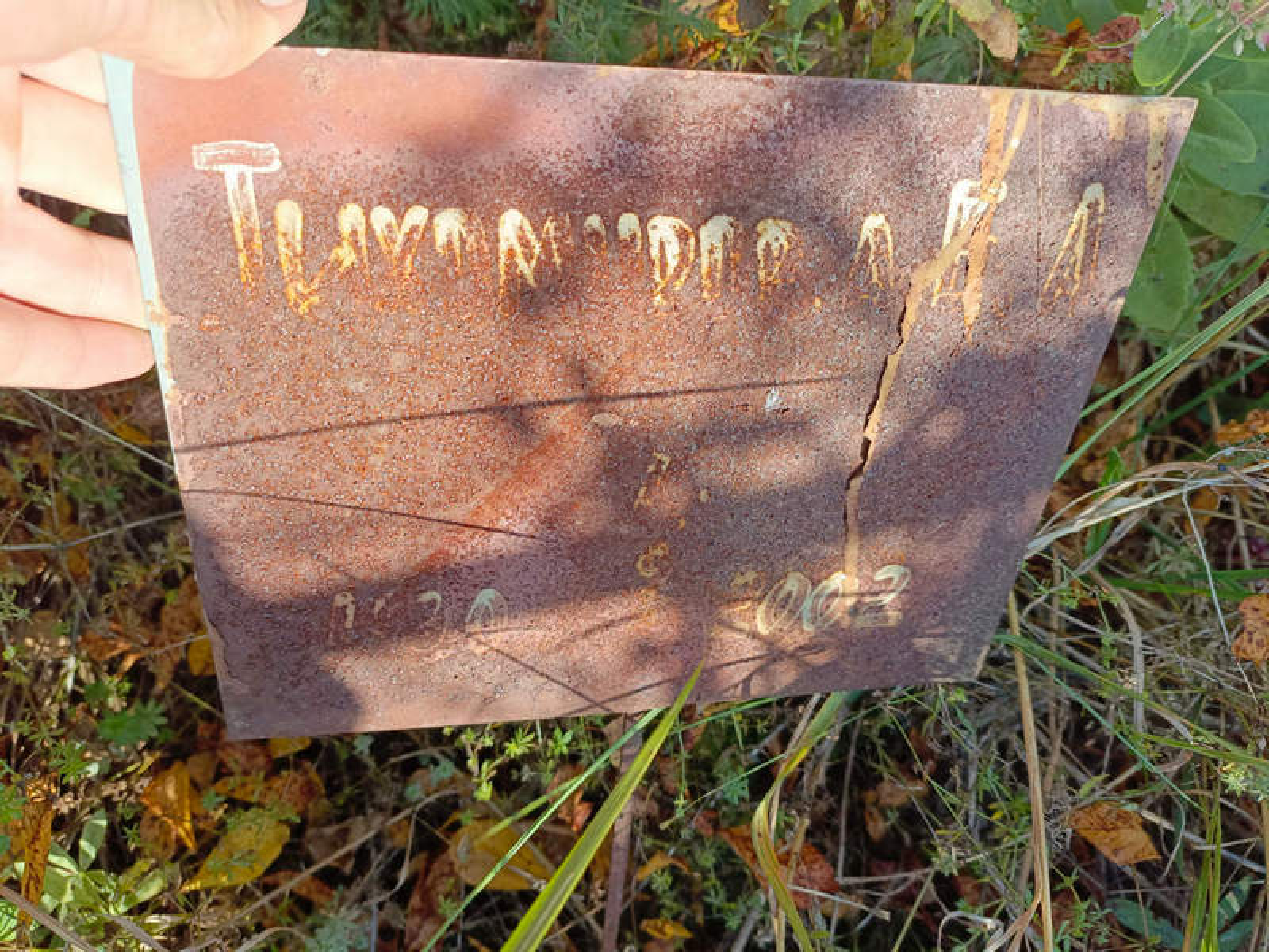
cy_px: 476
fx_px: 916
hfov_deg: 69.4
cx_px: 634
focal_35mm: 25
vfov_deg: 54.9
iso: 111
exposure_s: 1/283
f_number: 1.69
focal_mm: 4.76
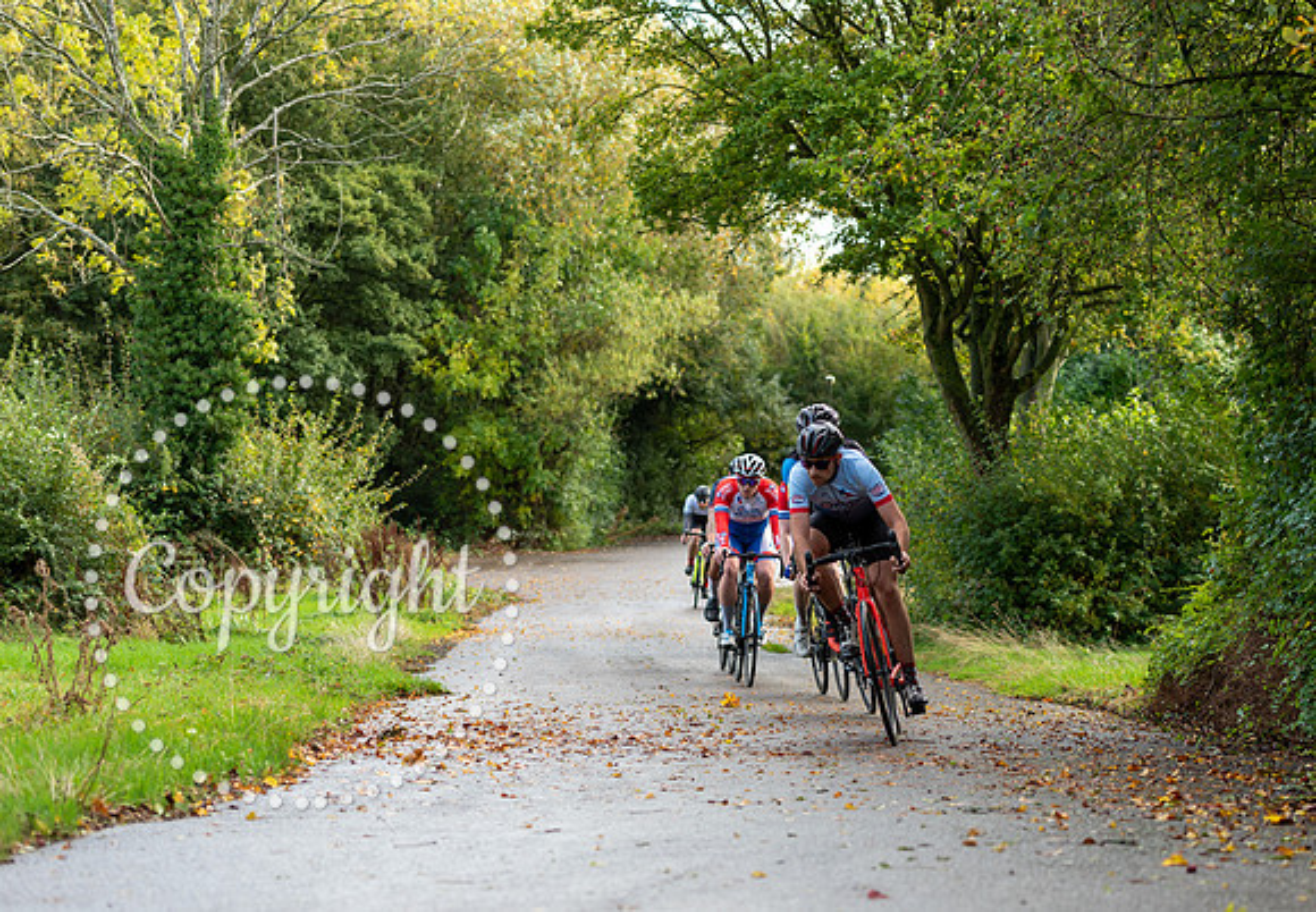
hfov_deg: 23.3
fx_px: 3188
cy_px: 547
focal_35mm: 86
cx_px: 820
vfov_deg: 16.3
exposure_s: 1/400
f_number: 3.2
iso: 200
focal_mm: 70
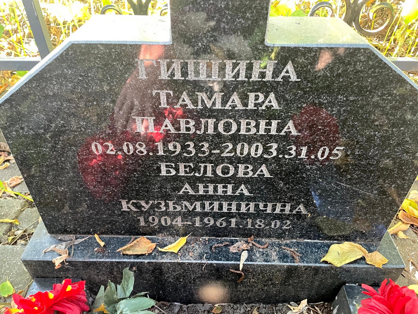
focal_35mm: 26
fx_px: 314
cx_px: 209
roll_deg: -1.5
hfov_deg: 67.3
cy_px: 157
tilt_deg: -40.5
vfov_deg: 53.1
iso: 500
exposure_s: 1/57
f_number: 1.6
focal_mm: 4.2
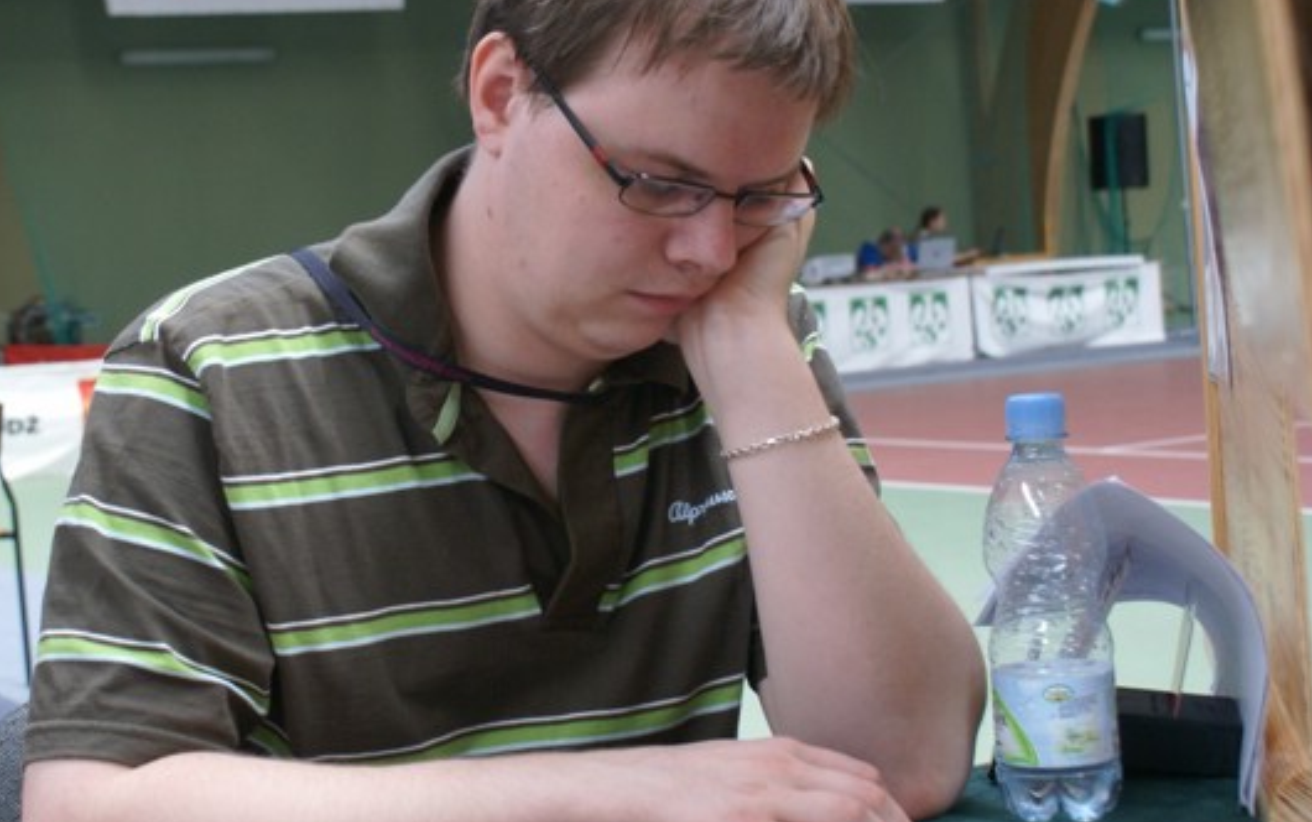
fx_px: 2529
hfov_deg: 29.0
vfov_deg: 18.5
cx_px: 485
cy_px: 369
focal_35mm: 71
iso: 400
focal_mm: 35
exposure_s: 1/40
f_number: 5.6
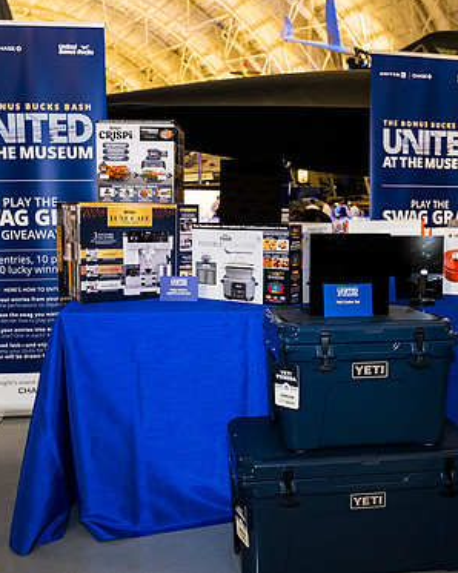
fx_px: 594
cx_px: 241
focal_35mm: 35
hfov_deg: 42.2
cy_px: 278
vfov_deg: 51.5
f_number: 2.2
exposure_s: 1/80
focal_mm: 16
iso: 1100
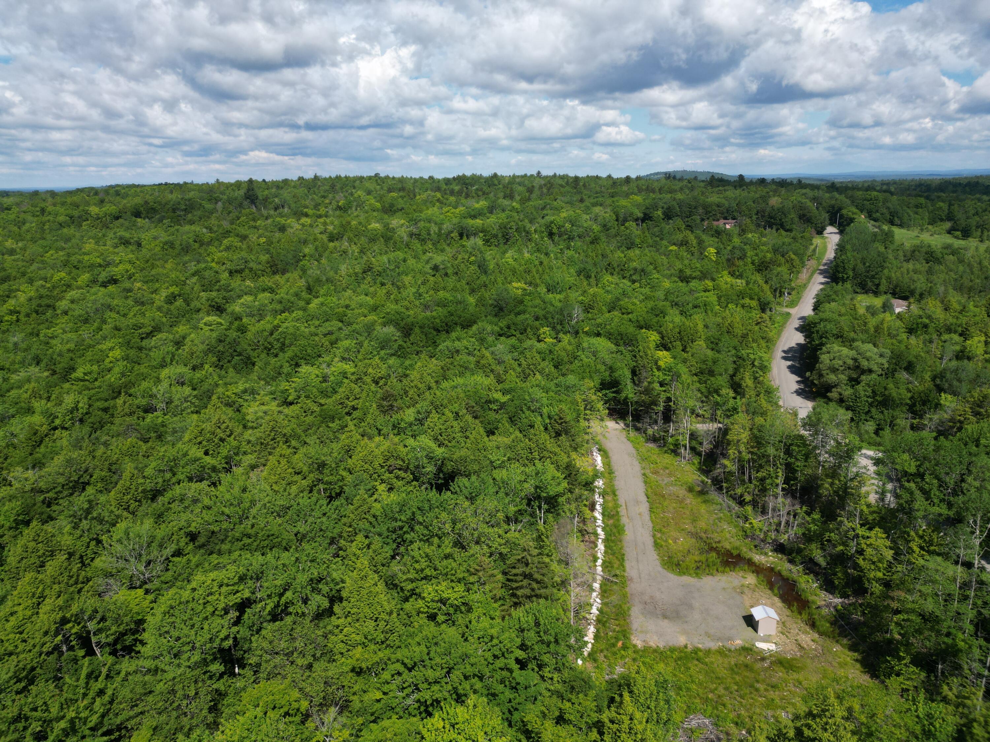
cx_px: 495
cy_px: 371
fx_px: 686
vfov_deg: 56.8
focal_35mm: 24
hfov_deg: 71.6
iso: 110
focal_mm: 6.72
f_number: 1.7
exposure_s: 1/3200
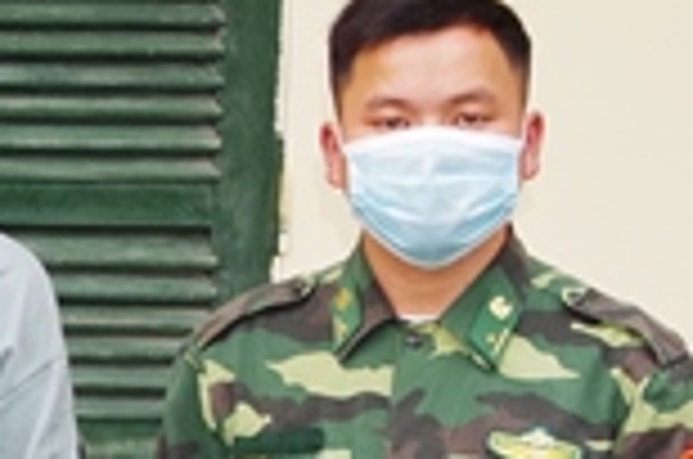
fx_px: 5379
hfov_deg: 6.9
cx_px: -1004
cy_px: 574
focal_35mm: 280
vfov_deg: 4.9
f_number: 10
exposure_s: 1/180
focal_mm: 28
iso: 400
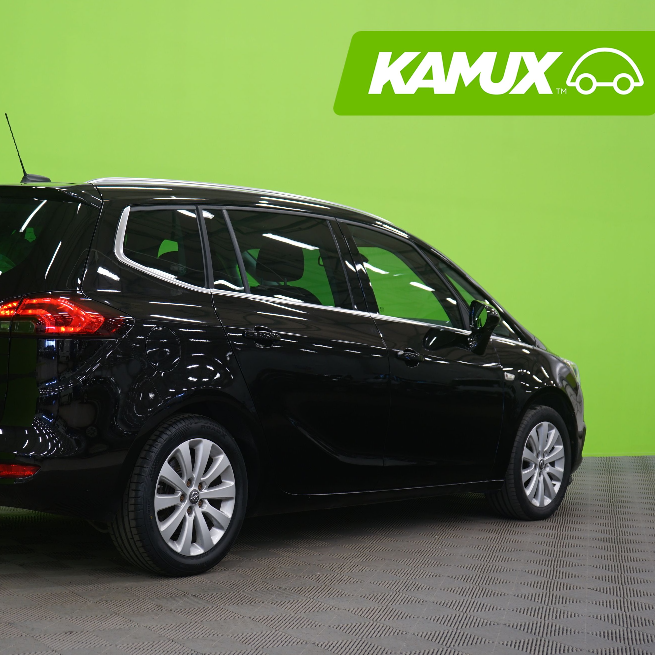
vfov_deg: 28.6
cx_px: 210
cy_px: 328
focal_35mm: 60
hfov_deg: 28.4
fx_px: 1284
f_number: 5
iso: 400
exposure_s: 1/8
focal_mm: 47
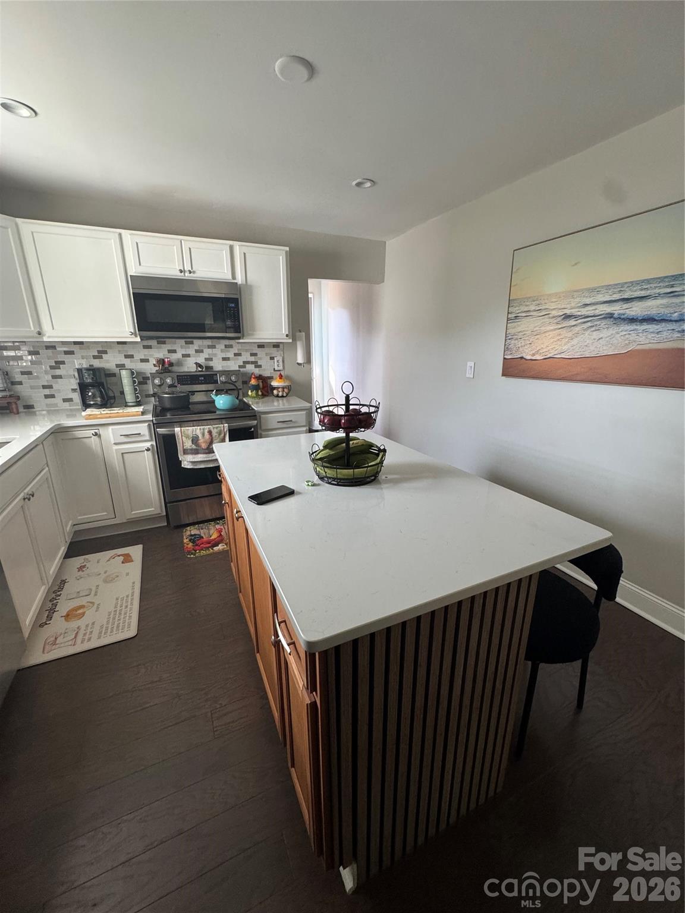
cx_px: 342
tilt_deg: -17.2
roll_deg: +0.6
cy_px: 456
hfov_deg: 85.7
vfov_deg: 102.1
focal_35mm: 14
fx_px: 369
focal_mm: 2.22
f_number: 2.2
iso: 250
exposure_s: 1/99
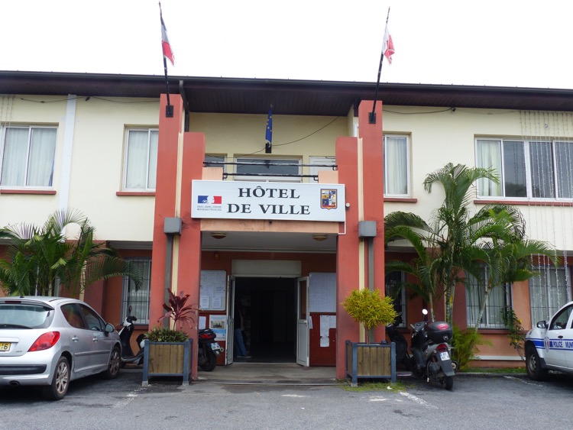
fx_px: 580
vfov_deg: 40.7
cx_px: 286
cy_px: 215
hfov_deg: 52.6
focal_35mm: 35
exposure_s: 1/500
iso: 100
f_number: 4
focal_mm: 6.3
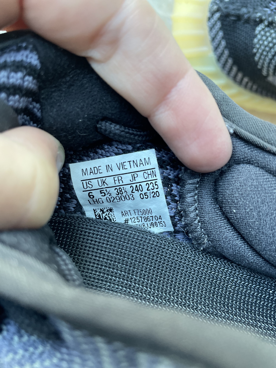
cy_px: 184
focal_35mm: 26
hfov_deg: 53.1
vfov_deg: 67.3
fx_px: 276
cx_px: 138
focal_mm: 4.2
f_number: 1.6
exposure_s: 1/60
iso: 160
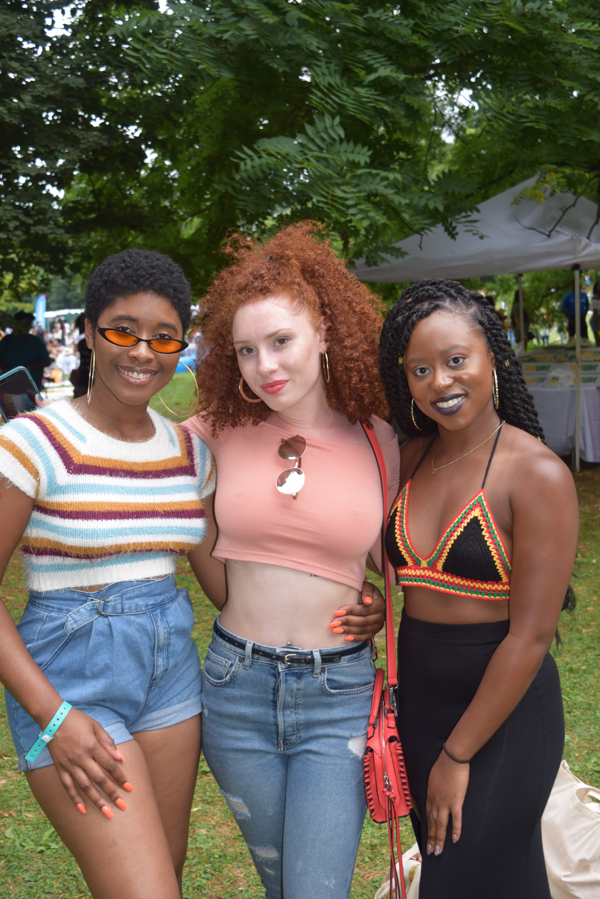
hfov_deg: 29.9
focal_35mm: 45
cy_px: 450
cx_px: 300
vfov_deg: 43.6
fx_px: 1125
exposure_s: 1/125
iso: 180
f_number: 5.6
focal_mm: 30
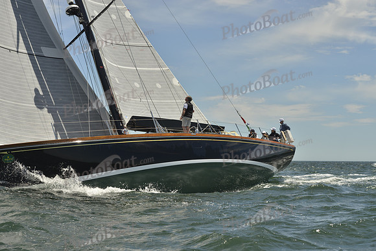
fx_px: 731
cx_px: 188
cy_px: 126
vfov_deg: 19.5
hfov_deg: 28.8
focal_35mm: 70
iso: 280
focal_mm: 70
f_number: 8
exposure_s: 1/1600
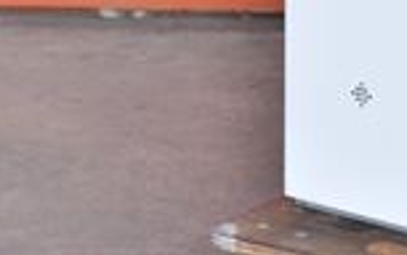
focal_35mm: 360
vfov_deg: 3.6
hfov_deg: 5.8
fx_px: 3998
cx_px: 556
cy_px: -109
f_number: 6.3
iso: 1250
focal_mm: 72
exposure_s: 1/500
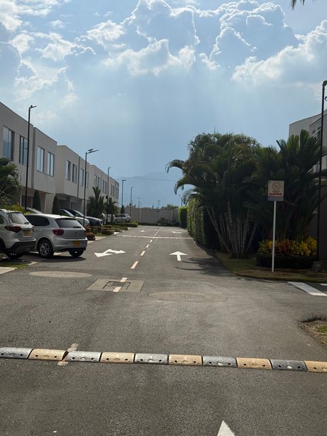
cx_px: 164
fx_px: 605
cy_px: 218
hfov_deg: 30.3
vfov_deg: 39.7
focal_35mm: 48
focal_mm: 6.76
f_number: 1.78
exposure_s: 1/11364
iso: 50
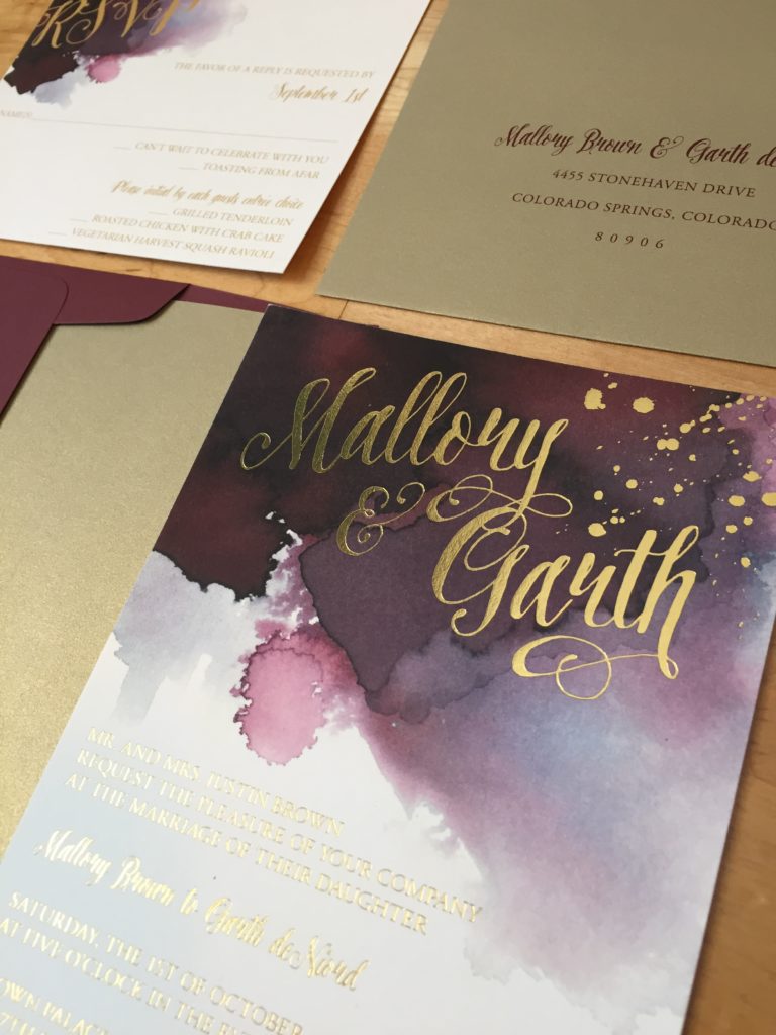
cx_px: 388
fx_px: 867
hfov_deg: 48.2
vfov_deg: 61.7
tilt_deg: -59.9
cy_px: 518
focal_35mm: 29
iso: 64
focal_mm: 4.15
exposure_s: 1/30
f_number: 2.2
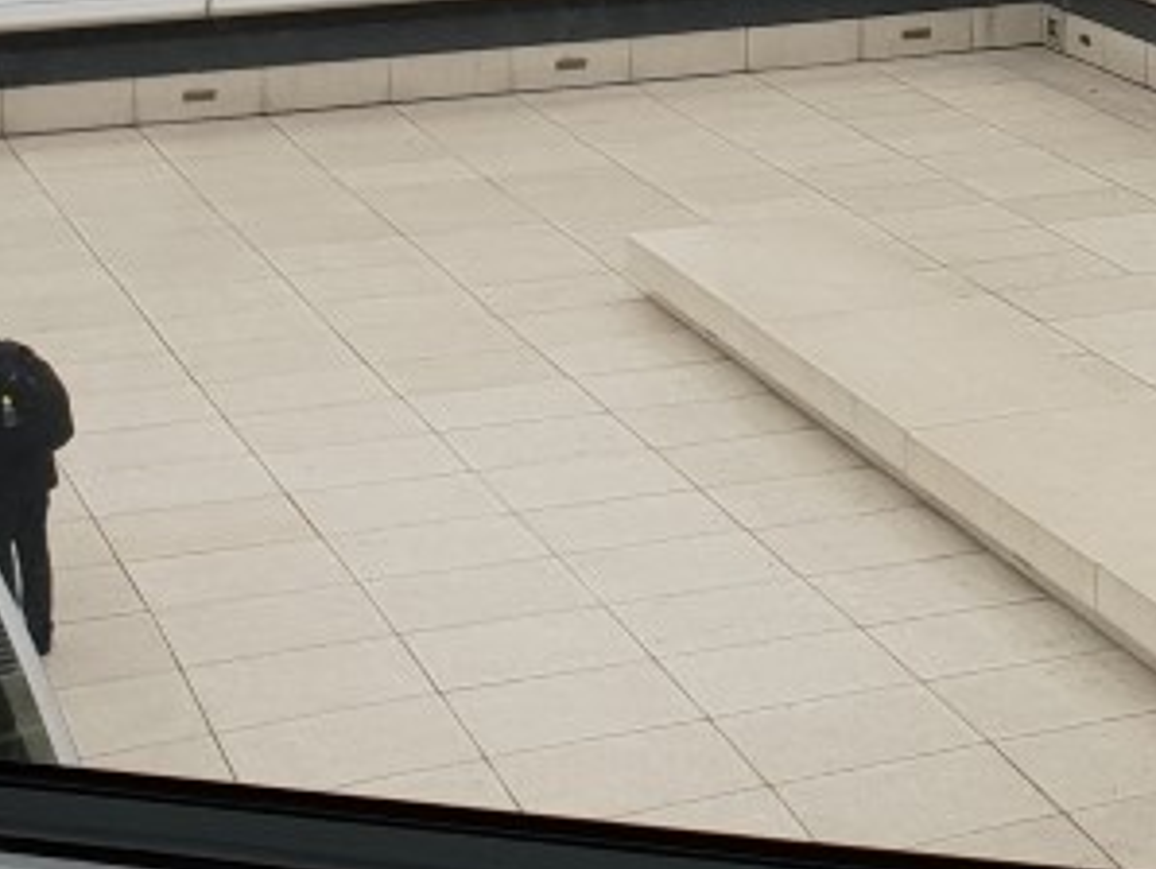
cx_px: 1769
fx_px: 4077
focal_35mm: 122
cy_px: -663
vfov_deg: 11.4
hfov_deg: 14.9
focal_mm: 4.3
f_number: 2.4
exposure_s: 1/213
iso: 50
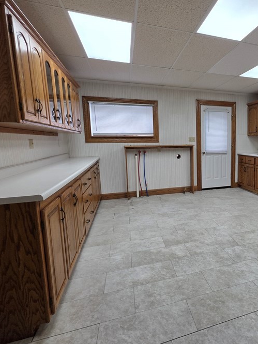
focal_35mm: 20
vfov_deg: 81.8
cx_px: 207
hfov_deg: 60.5
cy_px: 171
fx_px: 199
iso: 64
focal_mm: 2.2
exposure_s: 1/120
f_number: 1.9
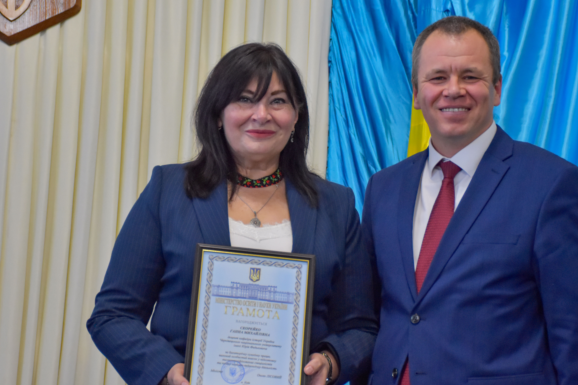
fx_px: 1782
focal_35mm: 111
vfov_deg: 12.3
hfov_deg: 18.4
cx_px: 329
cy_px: 212
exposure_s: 1/60
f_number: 4.8
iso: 1800
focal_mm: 56
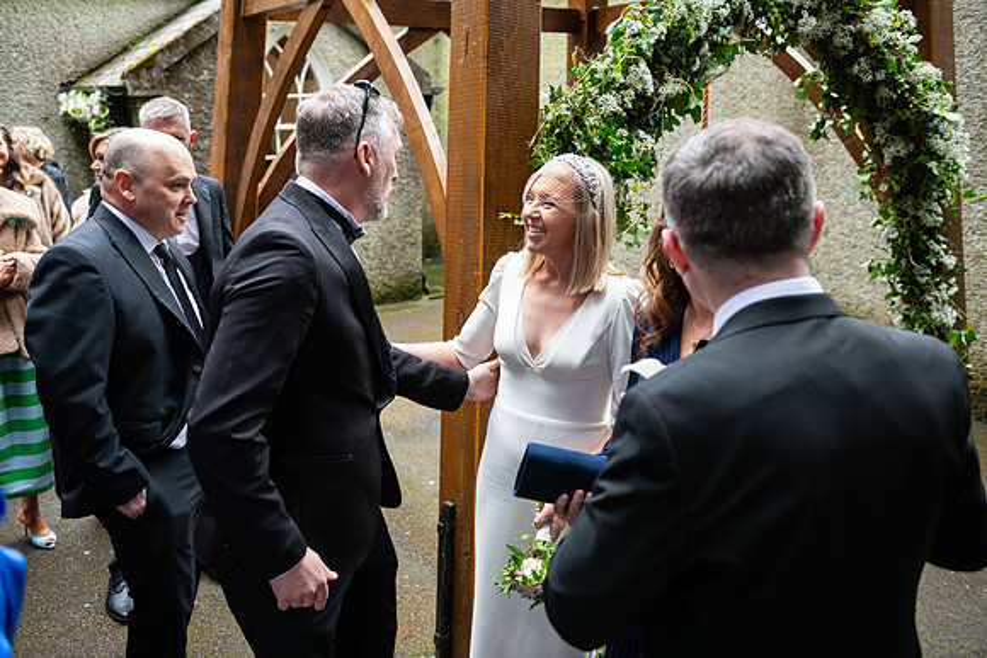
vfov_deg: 41.1
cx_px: 494
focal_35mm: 32
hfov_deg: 58.7
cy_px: 329
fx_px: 877
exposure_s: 1/160
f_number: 3.5
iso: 400
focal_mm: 32
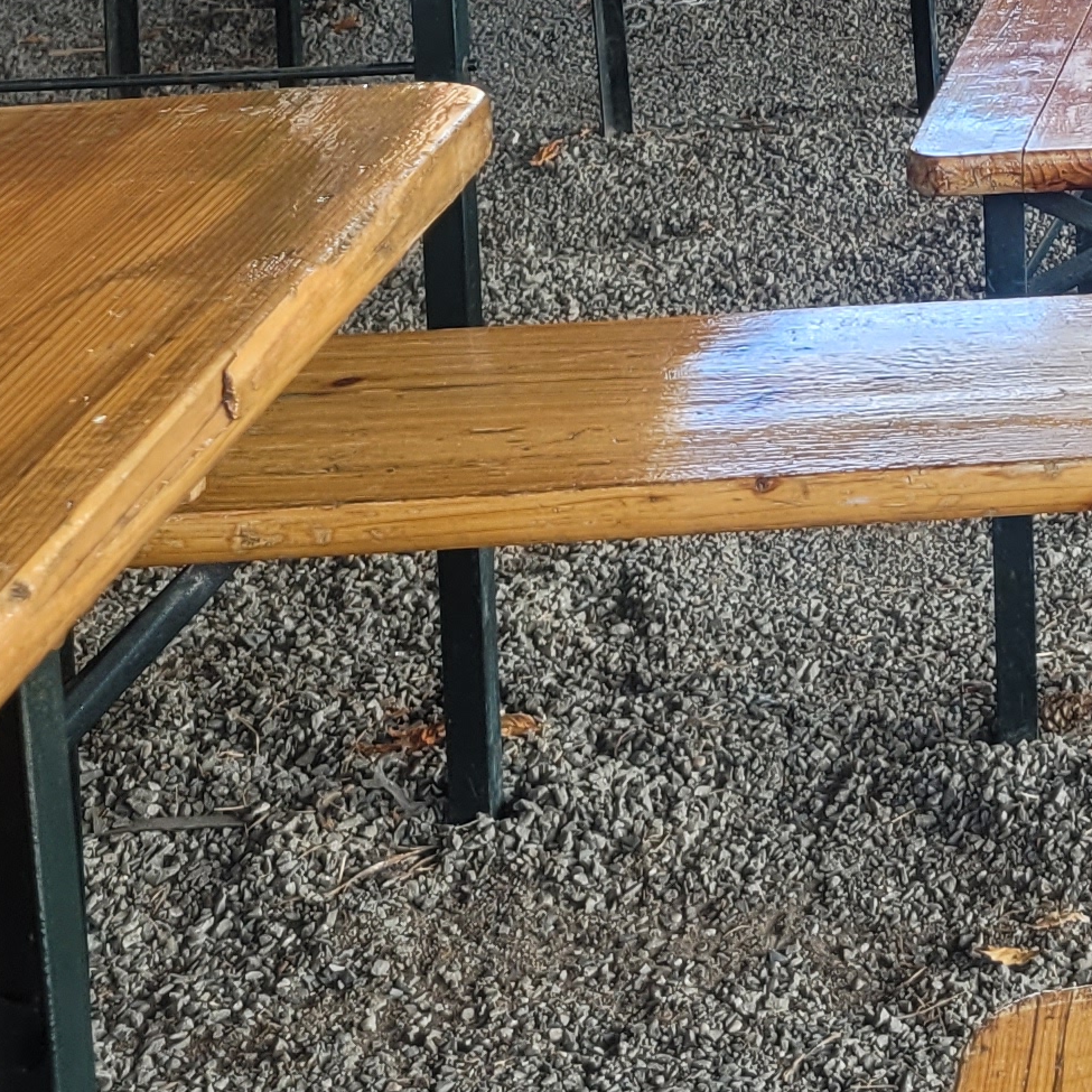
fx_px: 3391
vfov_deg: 16.8
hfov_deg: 16.5
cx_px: 1671
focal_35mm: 95
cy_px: -491
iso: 40
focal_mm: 5.4
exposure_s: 1/109
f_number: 1.8
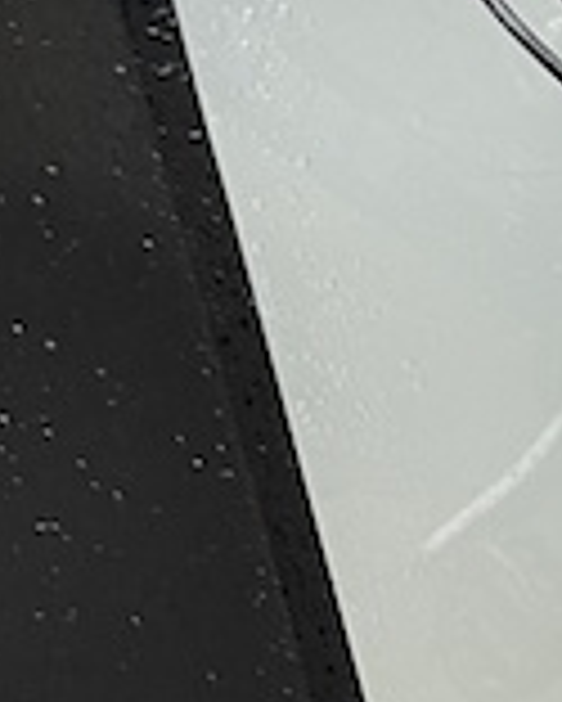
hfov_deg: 10.9
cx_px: 1097
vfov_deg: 14.5
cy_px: 716
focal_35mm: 130
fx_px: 2700
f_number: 1.6
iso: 80
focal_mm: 4.2
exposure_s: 1/50
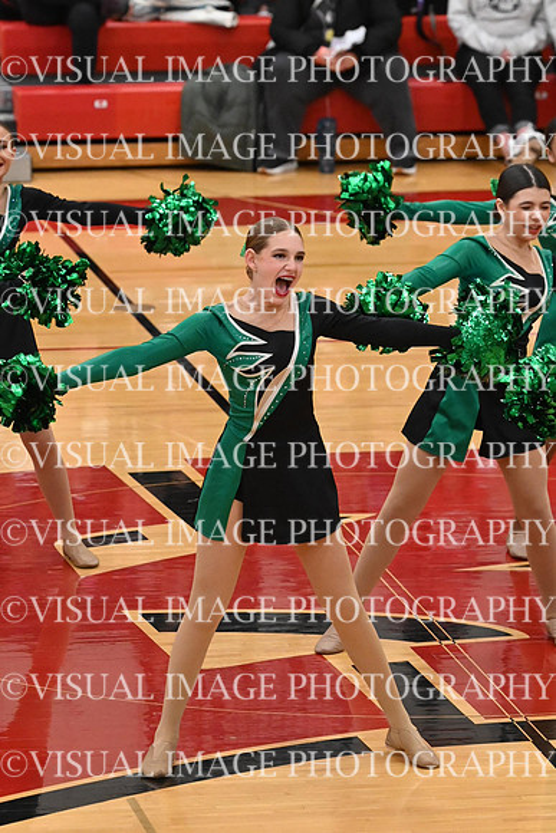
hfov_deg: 5.7
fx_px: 5556
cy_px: 416
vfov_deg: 8.6
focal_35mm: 240
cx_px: 278
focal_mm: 160
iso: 8000
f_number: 4
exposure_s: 1/400
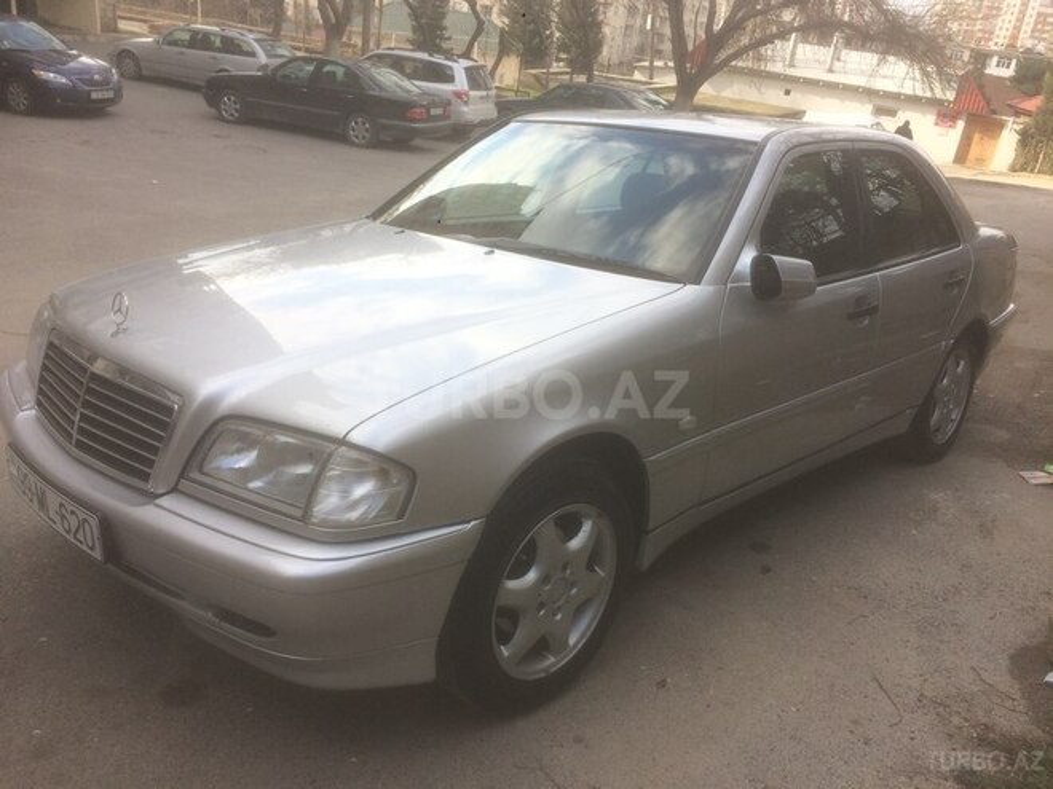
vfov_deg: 48.2
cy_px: 394
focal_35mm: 29
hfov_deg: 61.7
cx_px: 526
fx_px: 882
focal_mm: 4.15
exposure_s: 1/451
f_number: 2.2
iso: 32
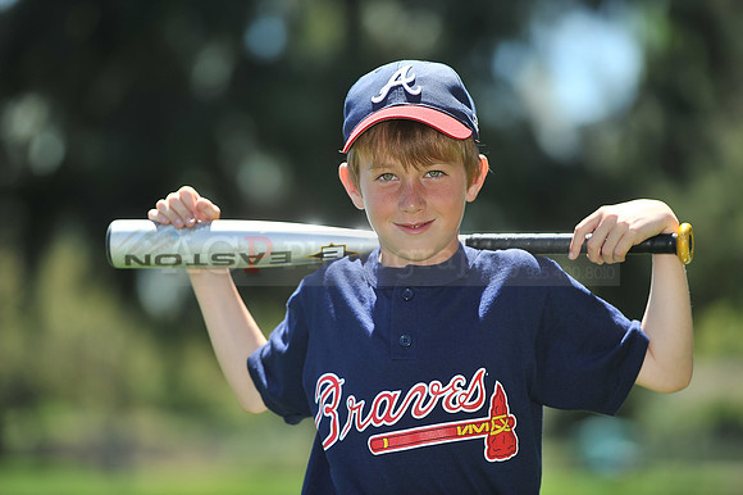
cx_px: 372
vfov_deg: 6.9
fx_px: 4125
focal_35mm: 200
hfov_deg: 10.3
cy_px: 248
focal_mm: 200
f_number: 4.5
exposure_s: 1/1000
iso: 200
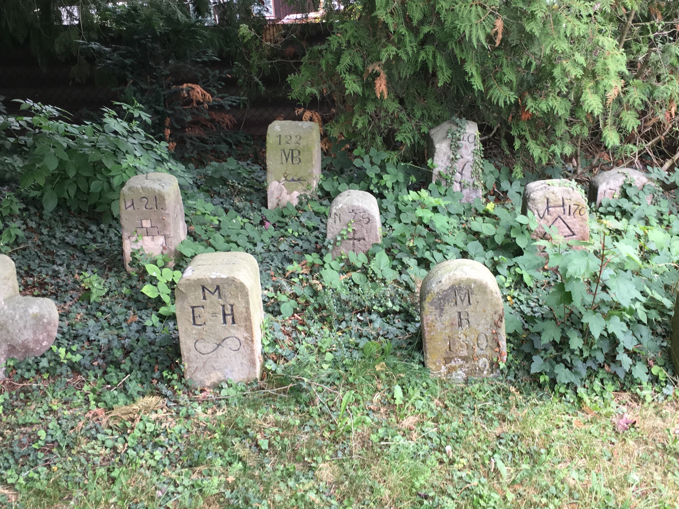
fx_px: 883
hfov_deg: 42.0
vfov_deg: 32.1
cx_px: 366
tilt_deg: -16.3
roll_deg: +4.2
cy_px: 210
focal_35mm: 45
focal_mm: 4.15
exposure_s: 1/100
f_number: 2.2
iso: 40
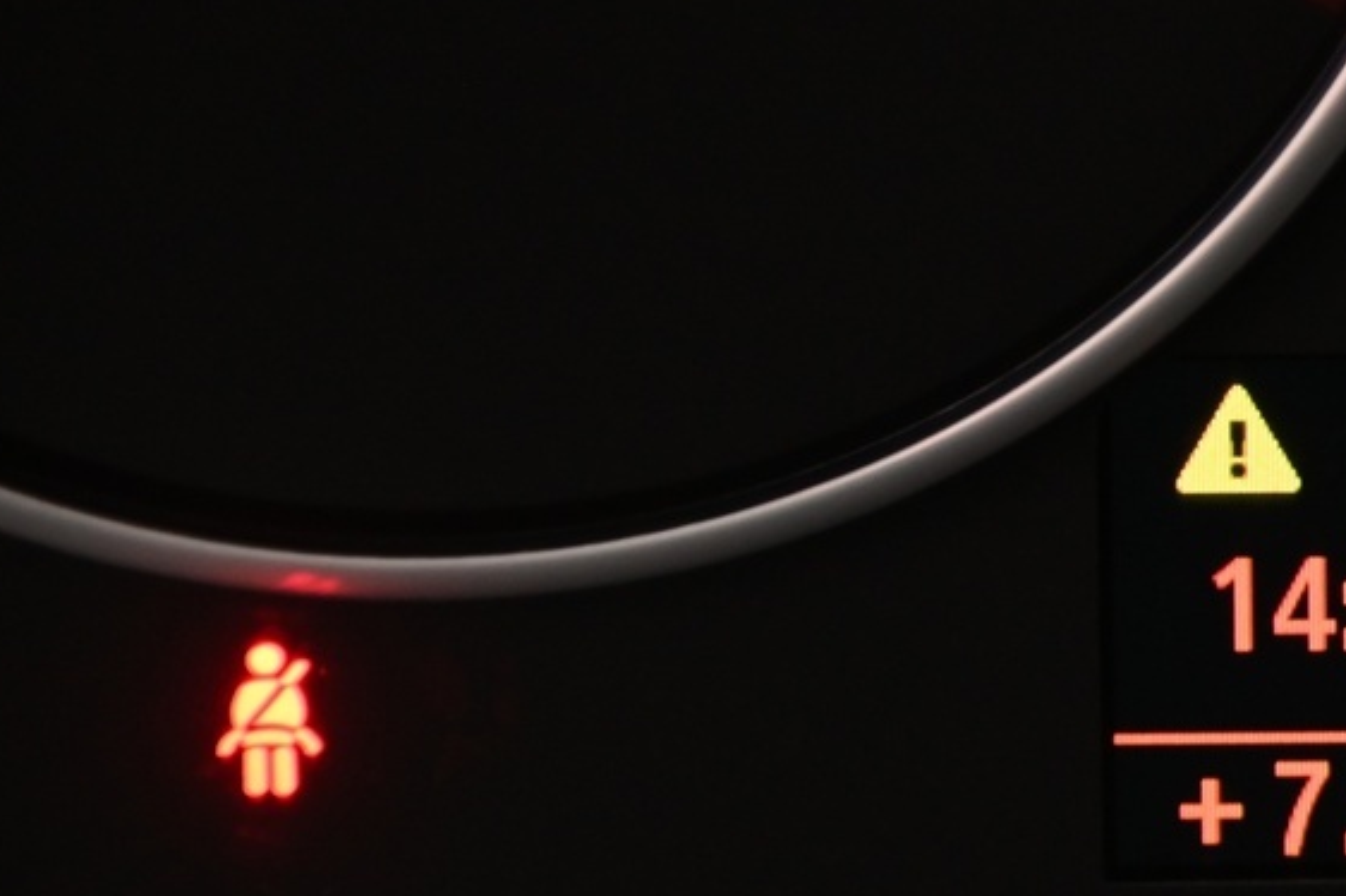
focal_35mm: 289
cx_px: 1871
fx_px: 10799
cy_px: 328
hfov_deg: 7.0
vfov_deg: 4.7
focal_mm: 100
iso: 2000
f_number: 4
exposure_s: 1/30
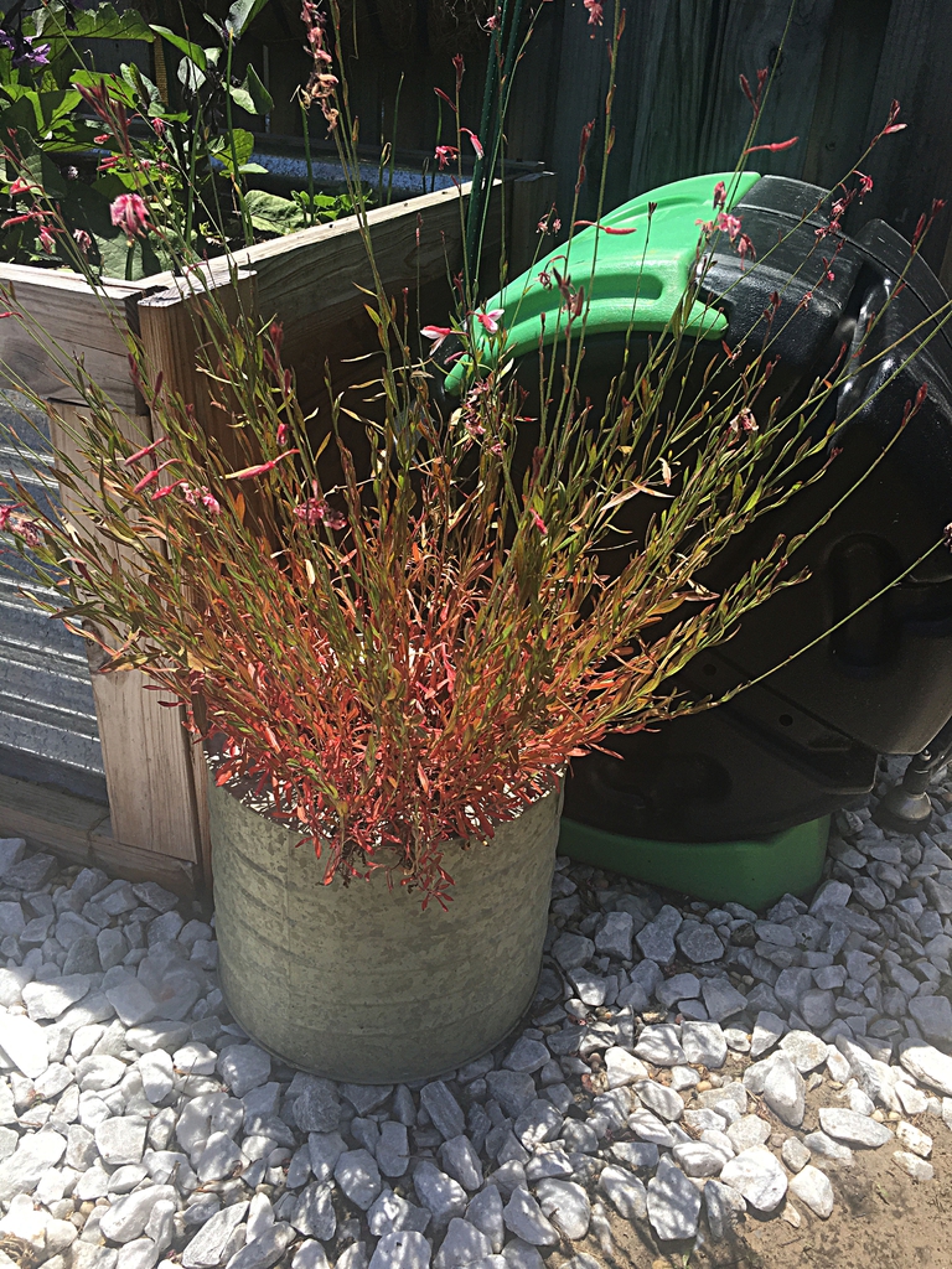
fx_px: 1063
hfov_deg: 48.2
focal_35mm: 29
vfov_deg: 61.7
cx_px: 476
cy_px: 634
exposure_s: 1/1115
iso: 25
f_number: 2.2
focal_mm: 4.15
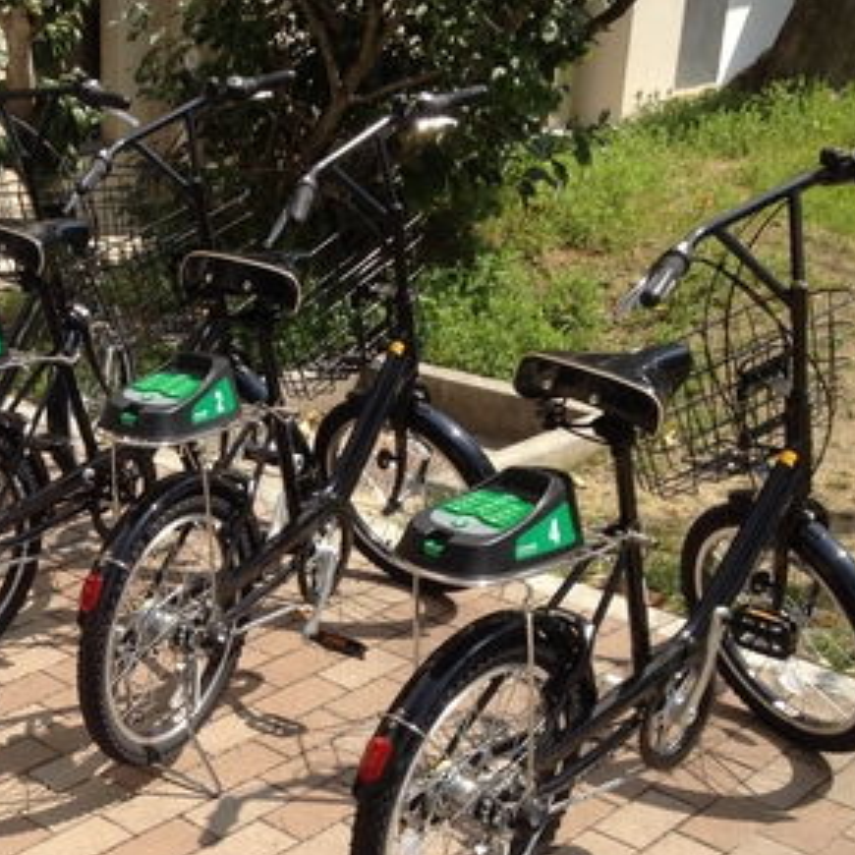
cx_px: 88
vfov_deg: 26.7
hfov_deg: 26.0
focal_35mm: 64
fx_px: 1788
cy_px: 590
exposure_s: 1/968
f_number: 2.4
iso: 50
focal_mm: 4.28
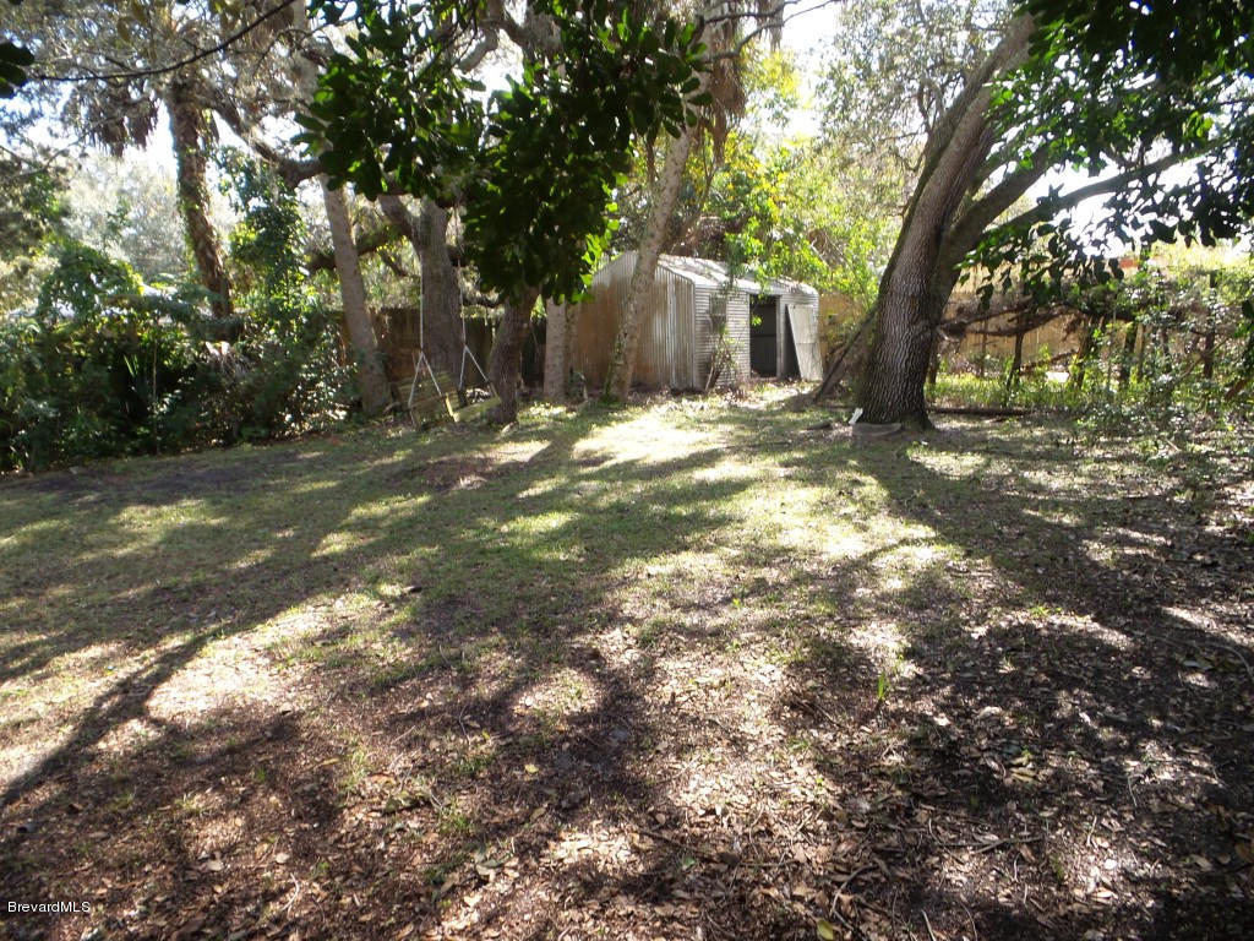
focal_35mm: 23
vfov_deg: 58.9
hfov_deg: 73.9
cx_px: 627
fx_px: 833
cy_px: 470
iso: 100
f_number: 3.5
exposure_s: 1/125
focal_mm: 4.1
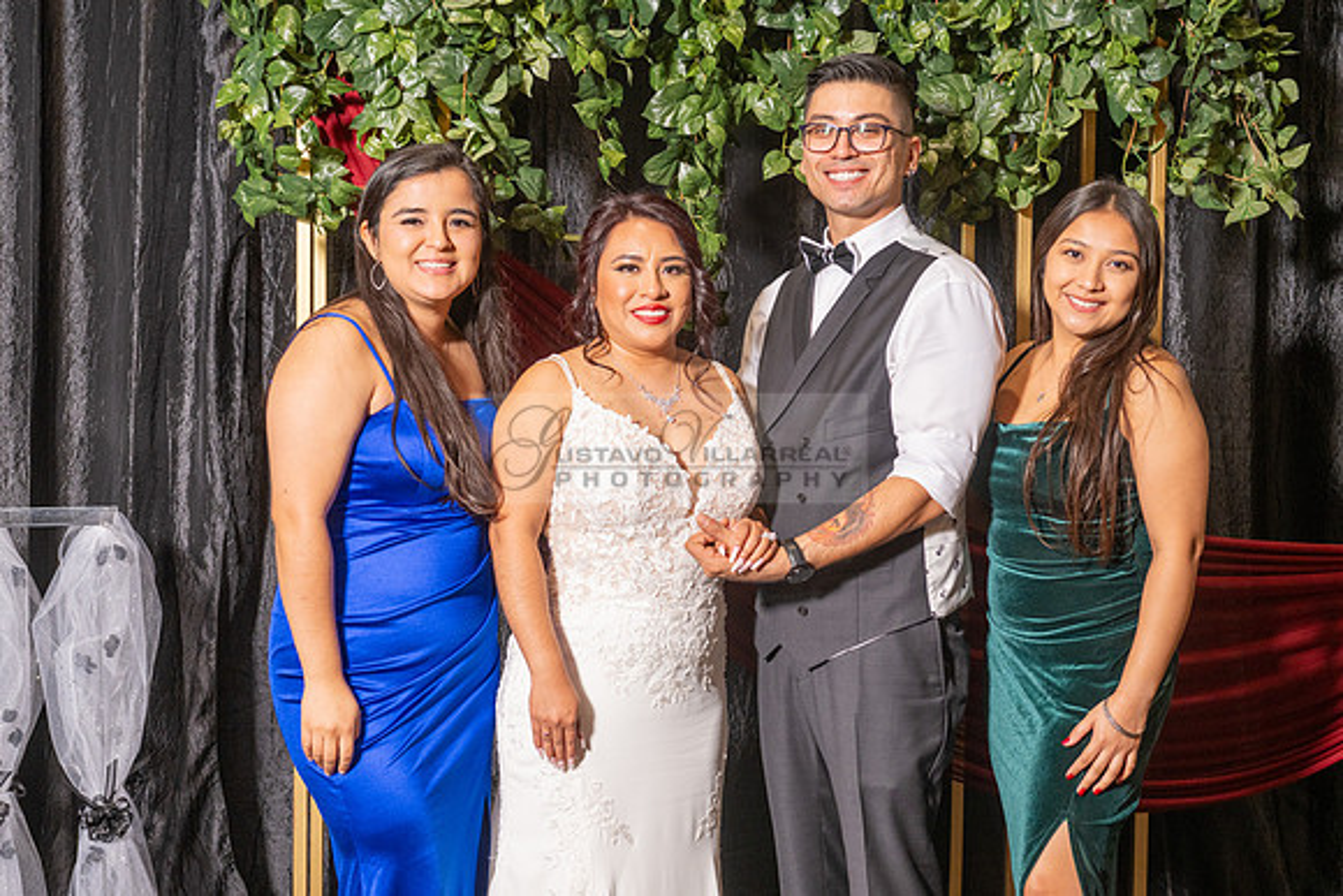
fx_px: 2092
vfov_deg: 24.2
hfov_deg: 35.6
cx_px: 619
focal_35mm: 56
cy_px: 483
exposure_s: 1/200
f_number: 4
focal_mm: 52
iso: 800
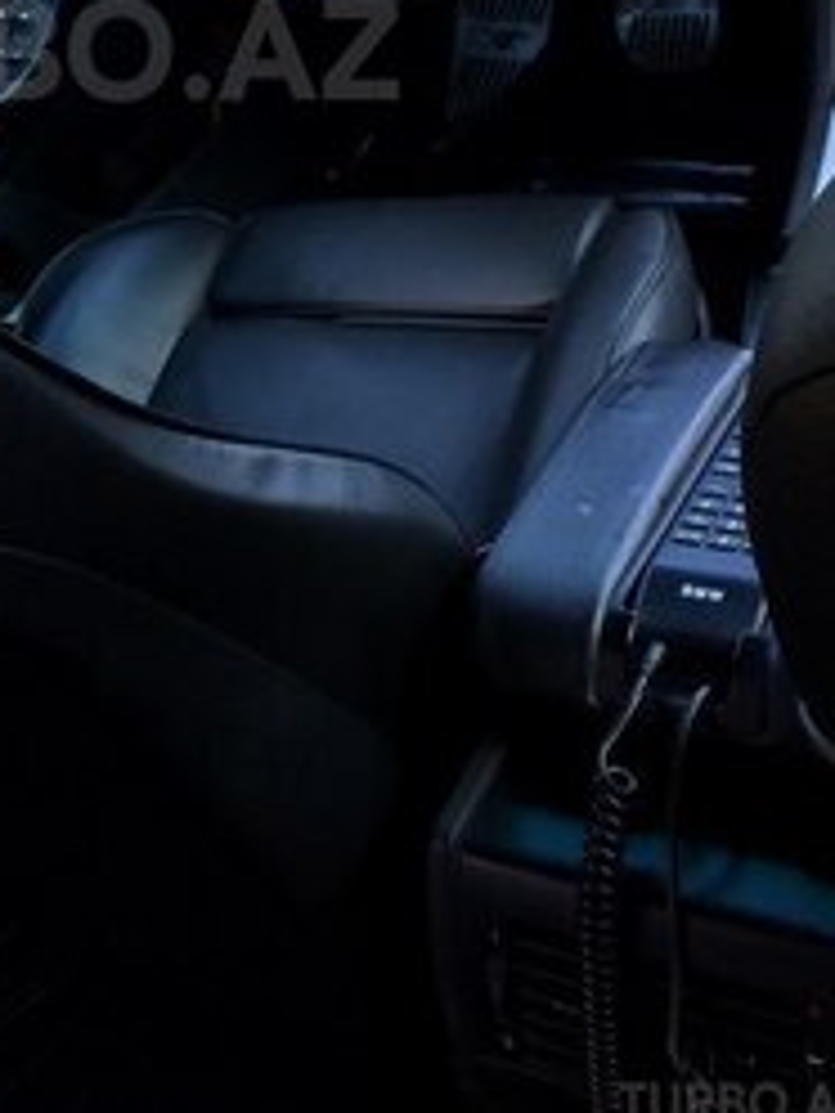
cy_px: 49
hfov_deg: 24.4
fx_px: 1865
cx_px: 54
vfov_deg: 31.2
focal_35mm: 58
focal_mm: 4.15
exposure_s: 1/33
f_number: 2.2
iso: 40
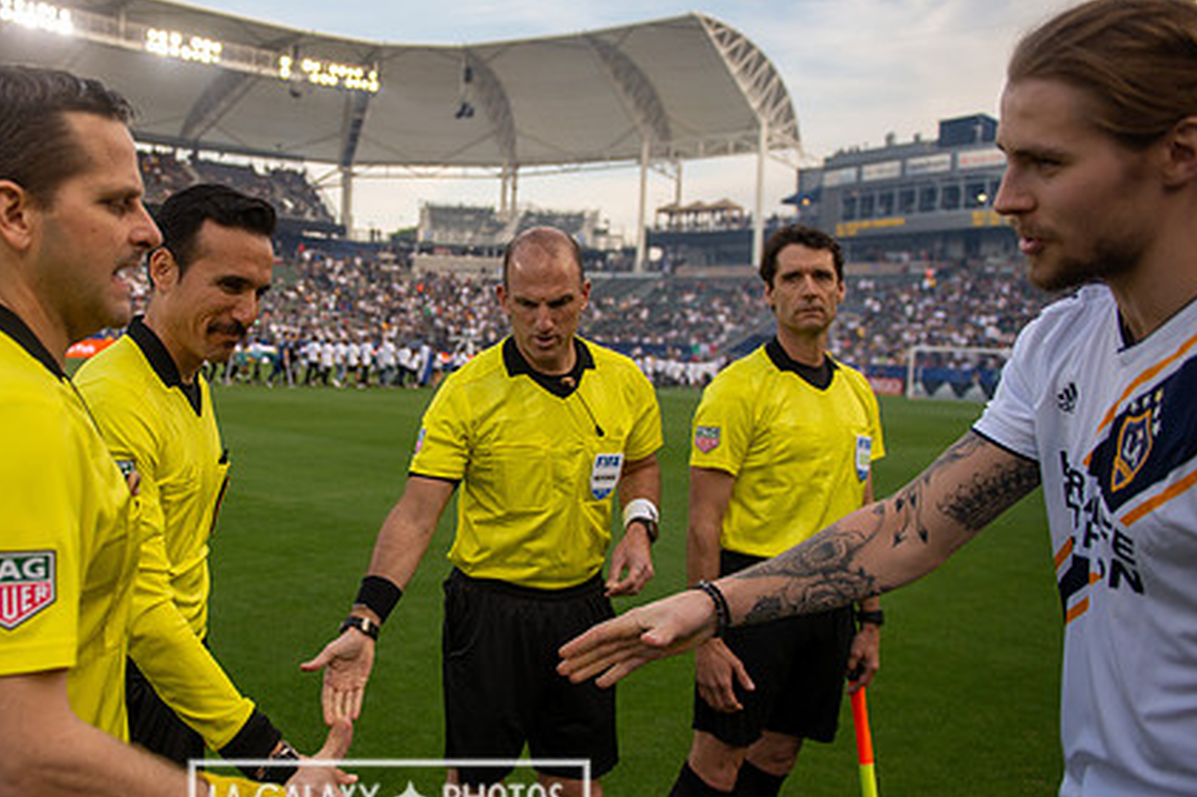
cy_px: 373
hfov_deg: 55.9
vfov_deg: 39.9
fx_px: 1097
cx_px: 389
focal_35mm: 33
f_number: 2.8
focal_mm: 24
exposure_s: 1/1600
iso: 400
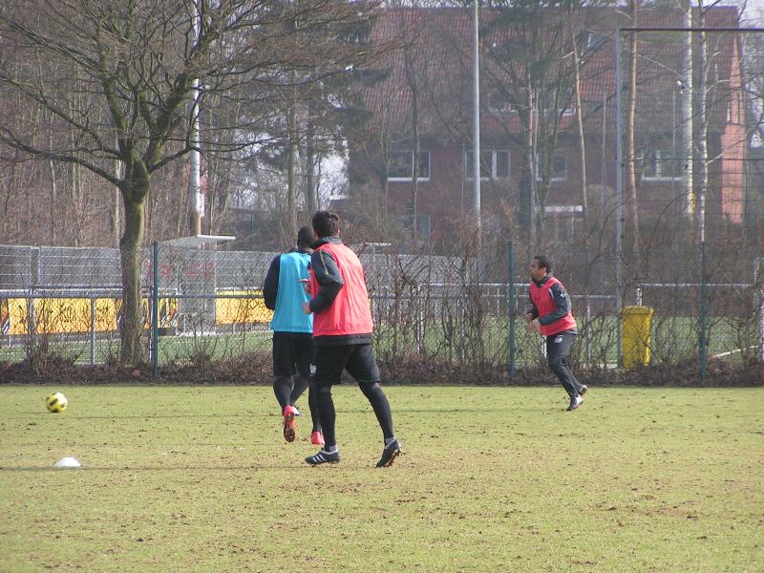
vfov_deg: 6.3
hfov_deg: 8.4
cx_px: 382
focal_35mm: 236
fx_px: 5209
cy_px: 286
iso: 50
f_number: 3.5
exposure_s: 1/400
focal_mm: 36.1
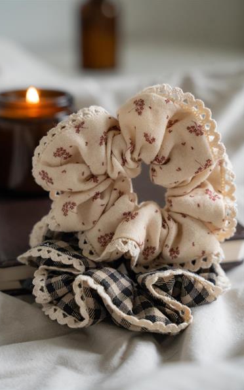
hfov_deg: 18.1
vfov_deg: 28.6
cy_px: 196
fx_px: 766
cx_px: 115
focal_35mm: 72
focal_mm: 70
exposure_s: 1/250
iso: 5000
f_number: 5.6
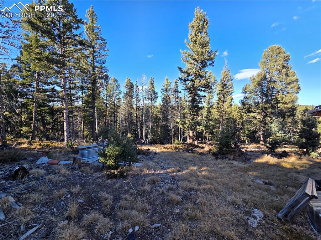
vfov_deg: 89.9
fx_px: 120
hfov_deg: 106.2
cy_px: 120
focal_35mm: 13
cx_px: 160
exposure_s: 1/591
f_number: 2.2
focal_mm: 2.2
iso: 50
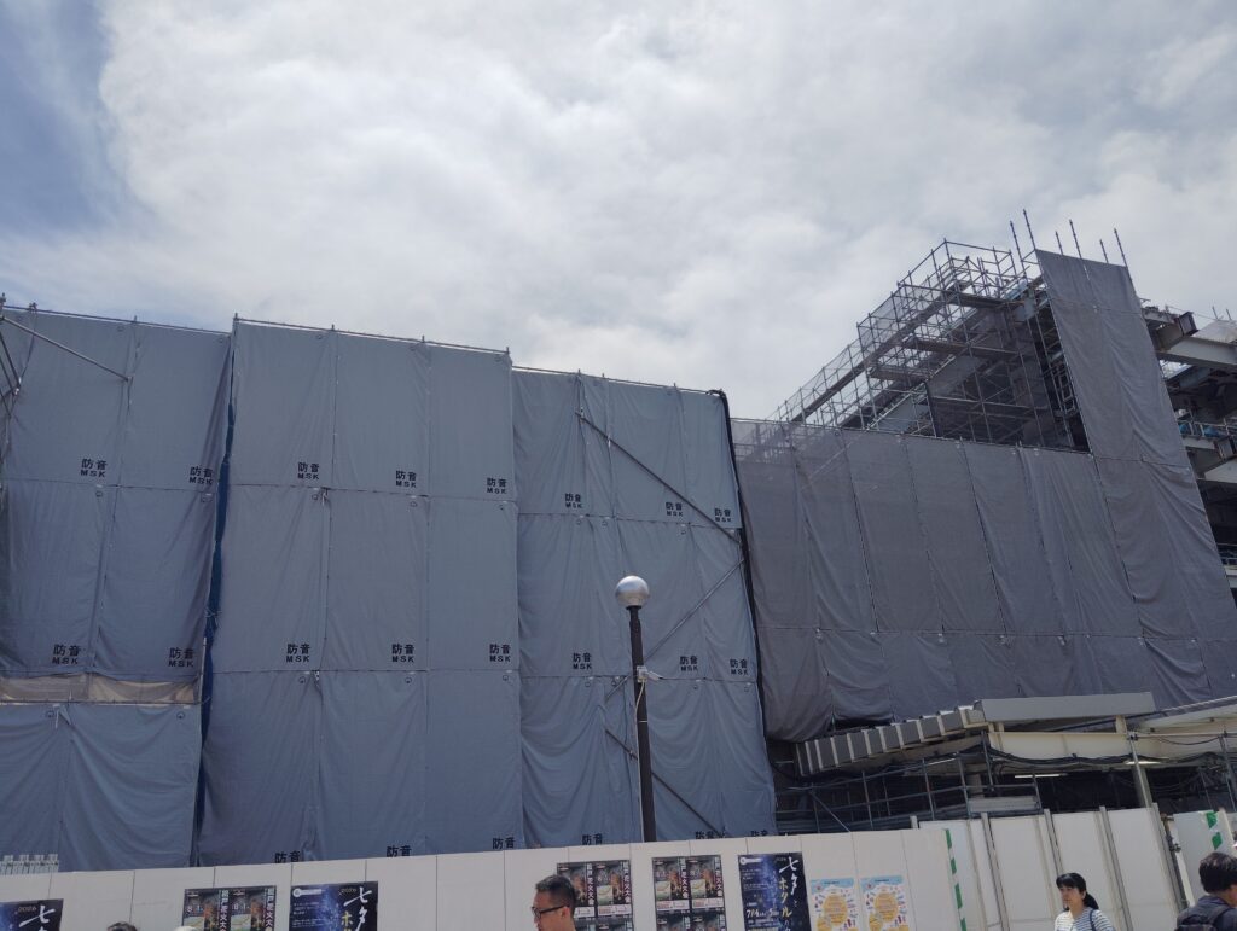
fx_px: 1002
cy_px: 466
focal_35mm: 28
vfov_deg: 49.9
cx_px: 618
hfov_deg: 63.4
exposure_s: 1/1623
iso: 50
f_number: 1.8
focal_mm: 4.22
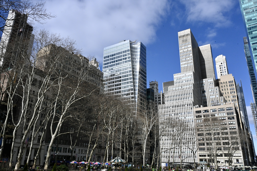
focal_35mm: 30
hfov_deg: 62.8
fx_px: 211
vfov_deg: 44.3
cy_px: 86
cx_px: 128
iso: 2500
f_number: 20
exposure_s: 1/1600
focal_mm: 29.5
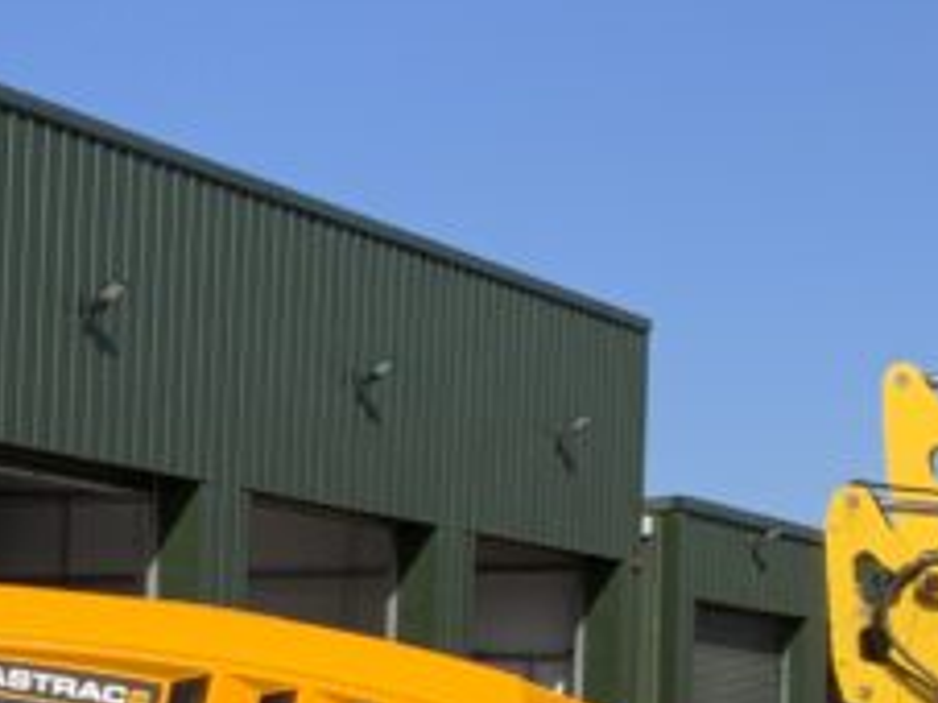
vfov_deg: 11.1
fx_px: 3548
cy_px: 815
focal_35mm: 131
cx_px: -562
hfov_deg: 13.9
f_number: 1.8
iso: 16
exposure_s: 1/1786
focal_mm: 3
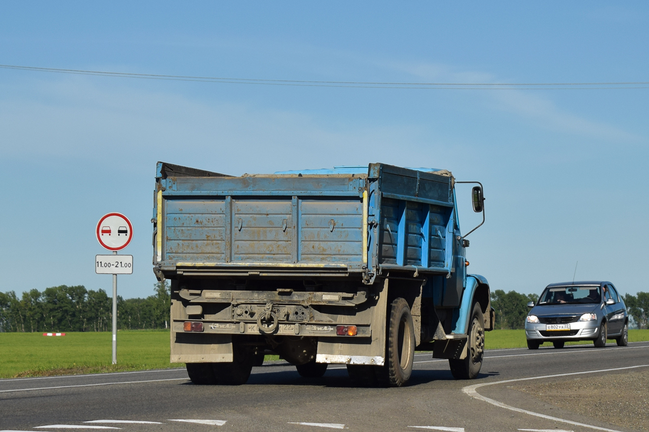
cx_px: 324
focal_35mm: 82
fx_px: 1487
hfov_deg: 24.6
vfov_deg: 16.6
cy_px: 216
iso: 100
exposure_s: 1/1000
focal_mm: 55
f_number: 5.6
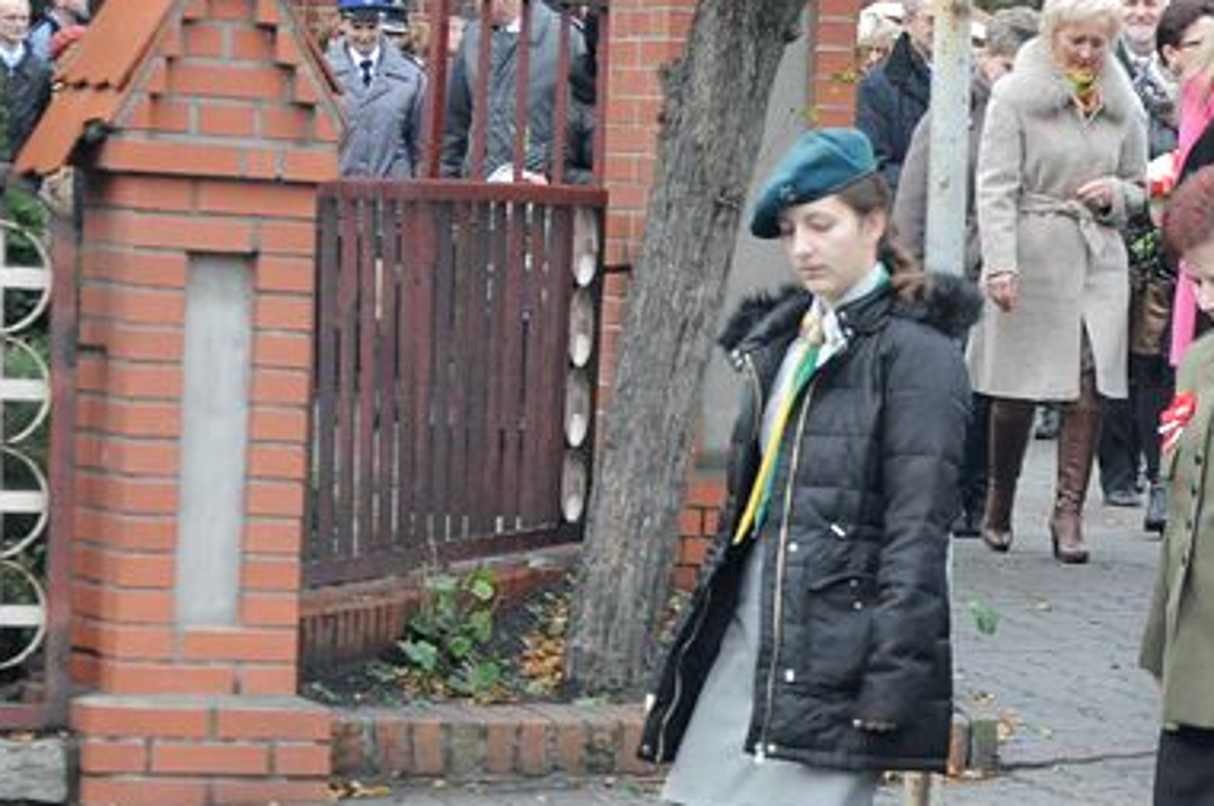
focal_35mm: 194
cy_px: 677
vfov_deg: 7.0
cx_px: 1131
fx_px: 6534
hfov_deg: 10.5
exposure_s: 1/320
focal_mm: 58
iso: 1600
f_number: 5
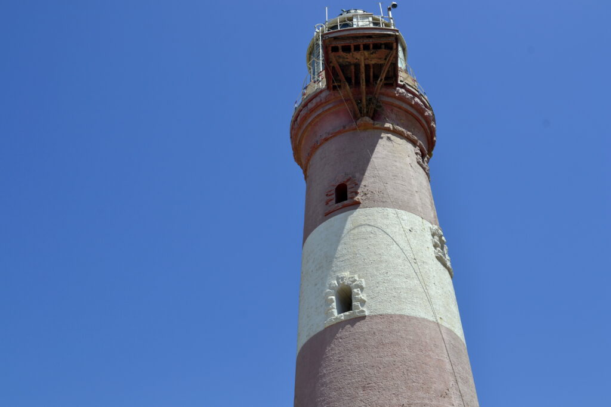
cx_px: 306
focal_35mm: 44
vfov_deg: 30.9
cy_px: 204
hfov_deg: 45.0
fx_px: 738
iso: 100
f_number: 8
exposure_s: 1/250
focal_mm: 29
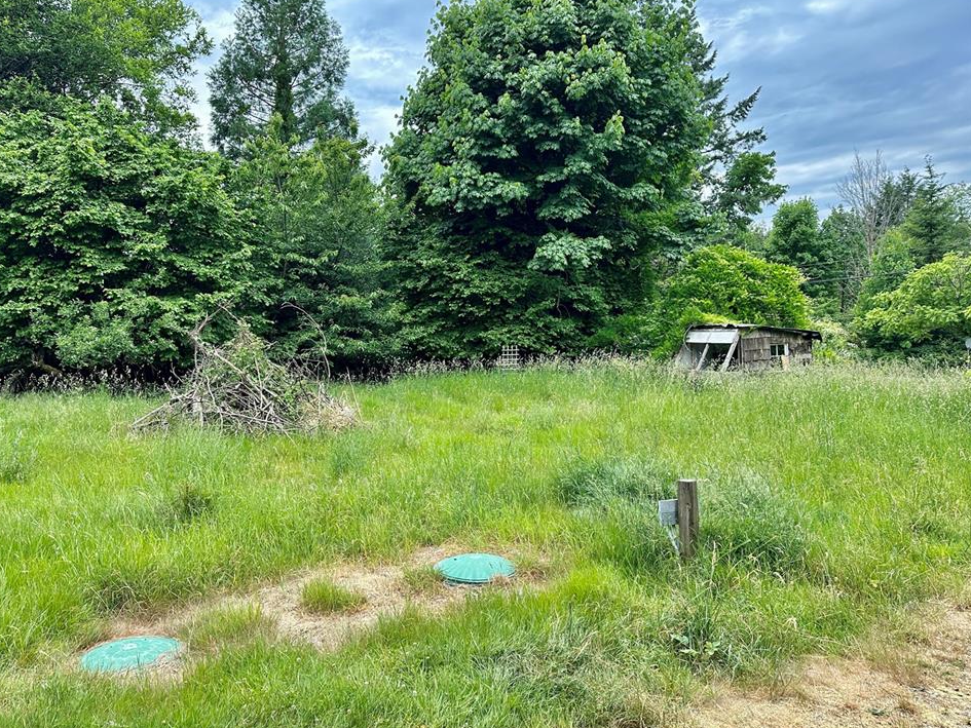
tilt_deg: -4.1
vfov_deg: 53.1
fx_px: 729
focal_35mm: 26
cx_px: 449
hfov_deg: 67.2
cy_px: 363
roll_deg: +1.2
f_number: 1.78
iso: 80
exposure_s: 1/1083
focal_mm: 6.86
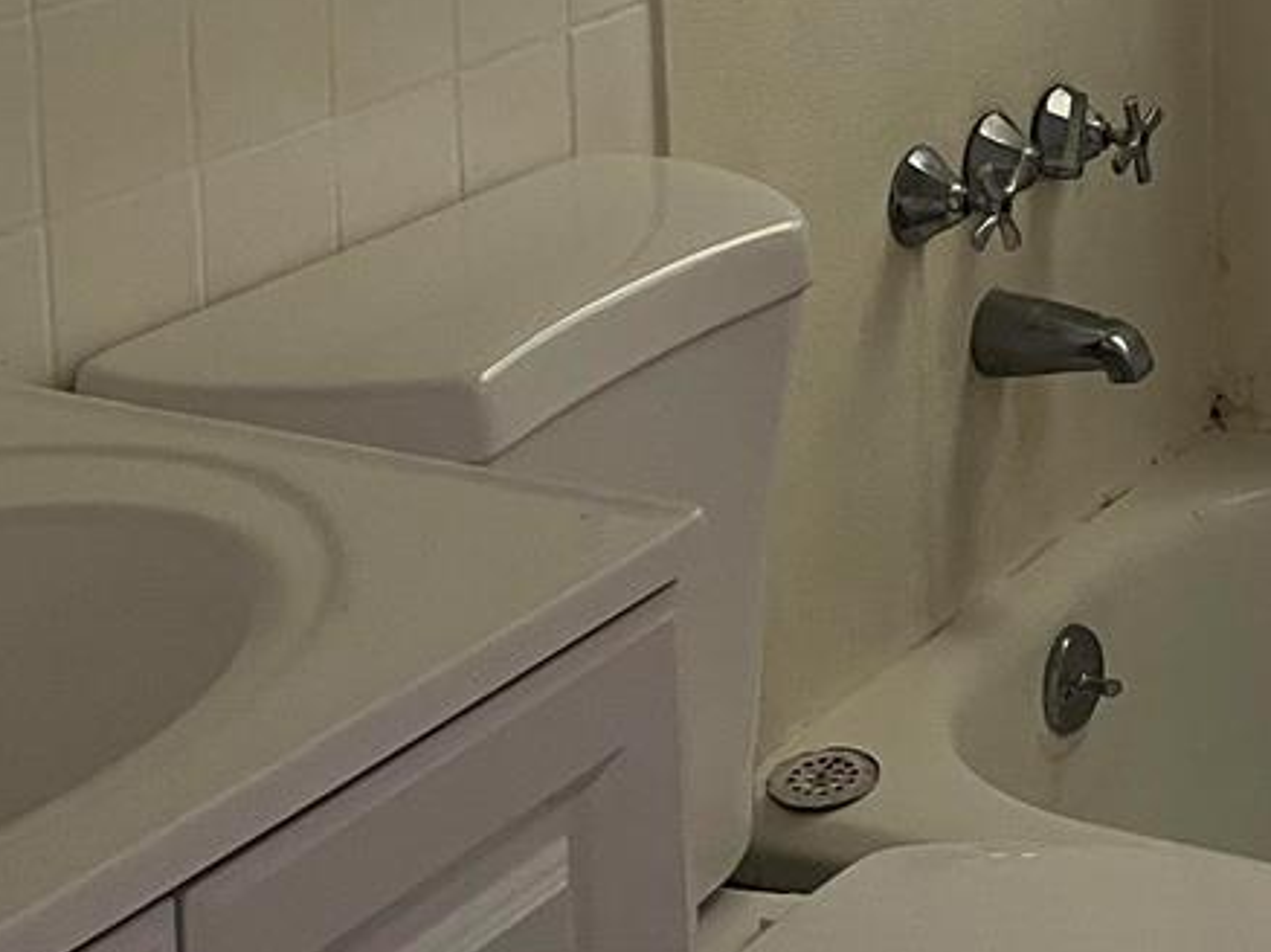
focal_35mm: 95
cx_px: 1254
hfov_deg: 20.1
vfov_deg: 14.5
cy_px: -464
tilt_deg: -5.7
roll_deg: +1.6
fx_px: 3486
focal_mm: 5.1
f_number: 1.6
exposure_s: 1/60
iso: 160
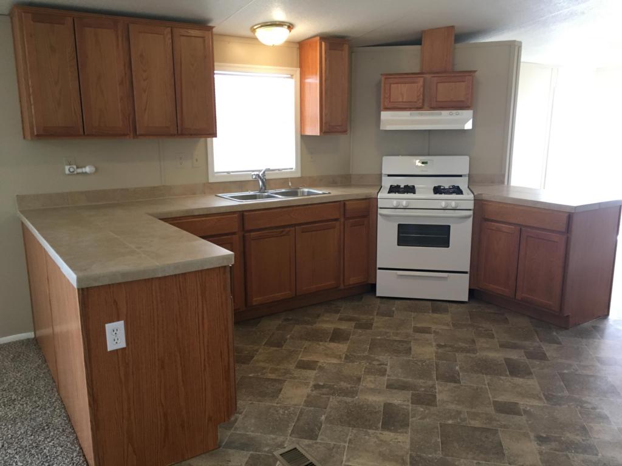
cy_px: 233
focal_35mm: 29
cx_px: 311
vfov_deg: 48.2
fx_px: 521
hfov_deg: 61.7
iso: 100
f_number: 2.2
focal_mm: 4.15
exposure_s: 1/30
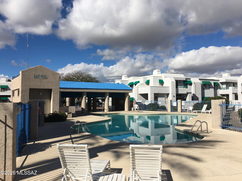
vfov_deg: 48.2
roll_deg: +1.5
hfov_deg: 61.7
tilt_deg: +3.4
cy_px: 90
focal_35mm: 29
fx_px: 203
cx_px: 121
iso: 25
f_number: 2.2
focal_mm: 4.15
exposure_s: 1/3344
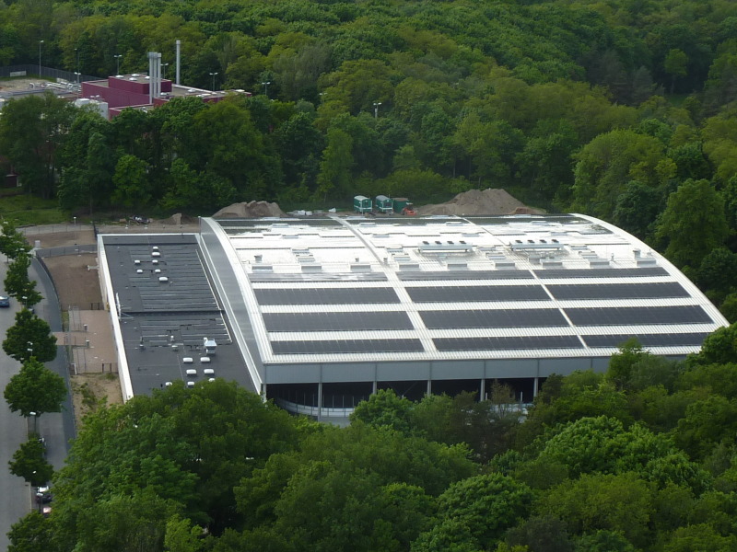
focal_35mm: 100
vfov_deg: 14.8
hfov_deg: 19.6
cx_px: 368
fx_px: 2129
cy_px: 276
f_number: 3.9
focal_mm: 9.1
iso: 80
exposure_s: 1/250
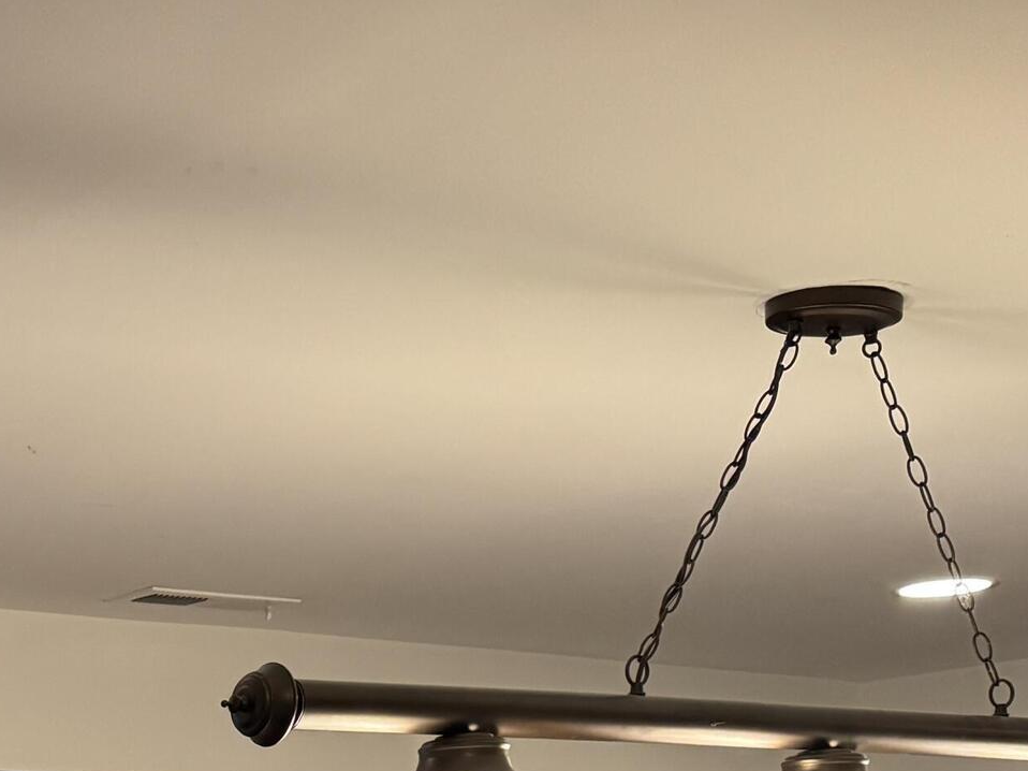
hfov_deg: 23.1
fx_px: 2286
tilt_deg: -5.1
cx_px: -235
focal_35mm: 77
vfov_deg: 17.1
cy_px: 1199
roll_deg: +0.8
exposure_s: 1/60
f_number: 1.78
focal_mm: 6.76
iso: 400
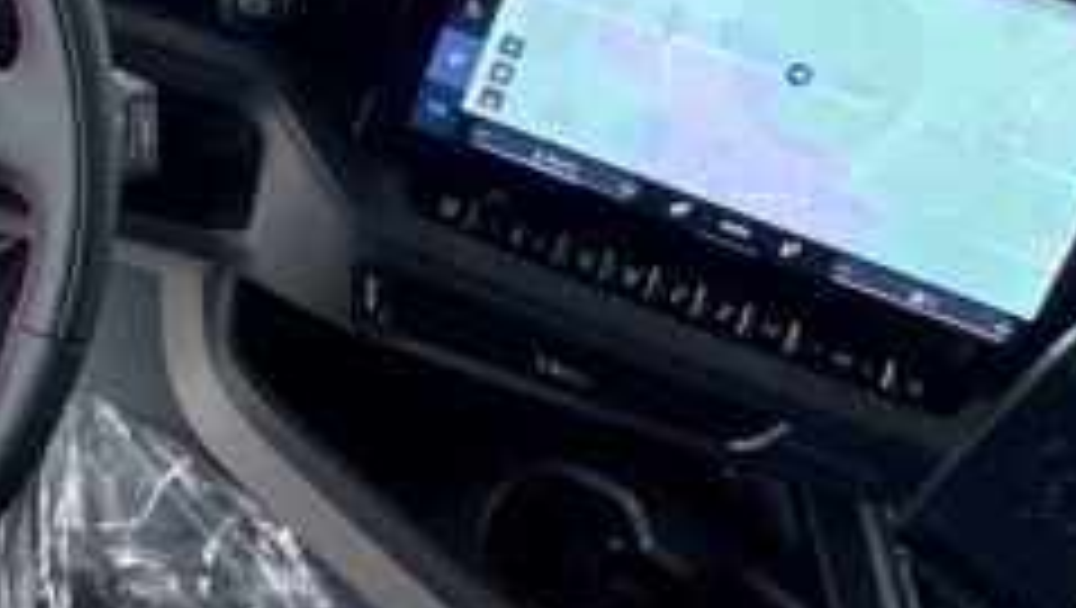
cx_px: 41
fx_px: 2028
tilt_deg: -60.0
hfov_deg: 28.2
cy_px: -18
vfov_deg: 16.6
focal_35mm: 71
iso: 80
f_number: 1.6
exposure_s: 1/121
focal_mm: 4.2
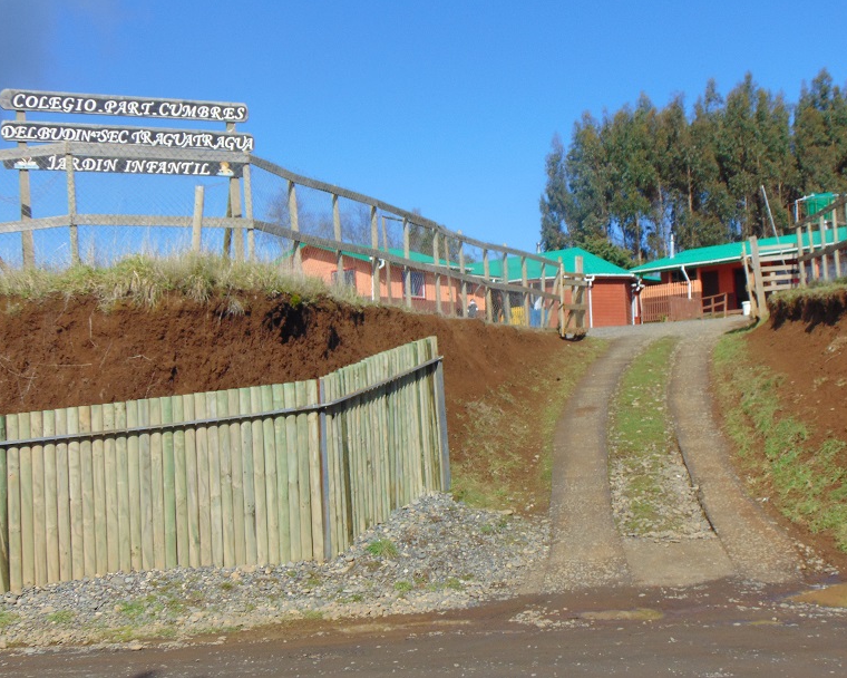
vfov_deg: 28.6
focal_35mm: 53
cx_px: 427
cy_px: 334
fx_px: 1329
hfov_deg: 35.4
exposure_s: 1/200
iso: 80
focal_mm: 9
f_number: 9
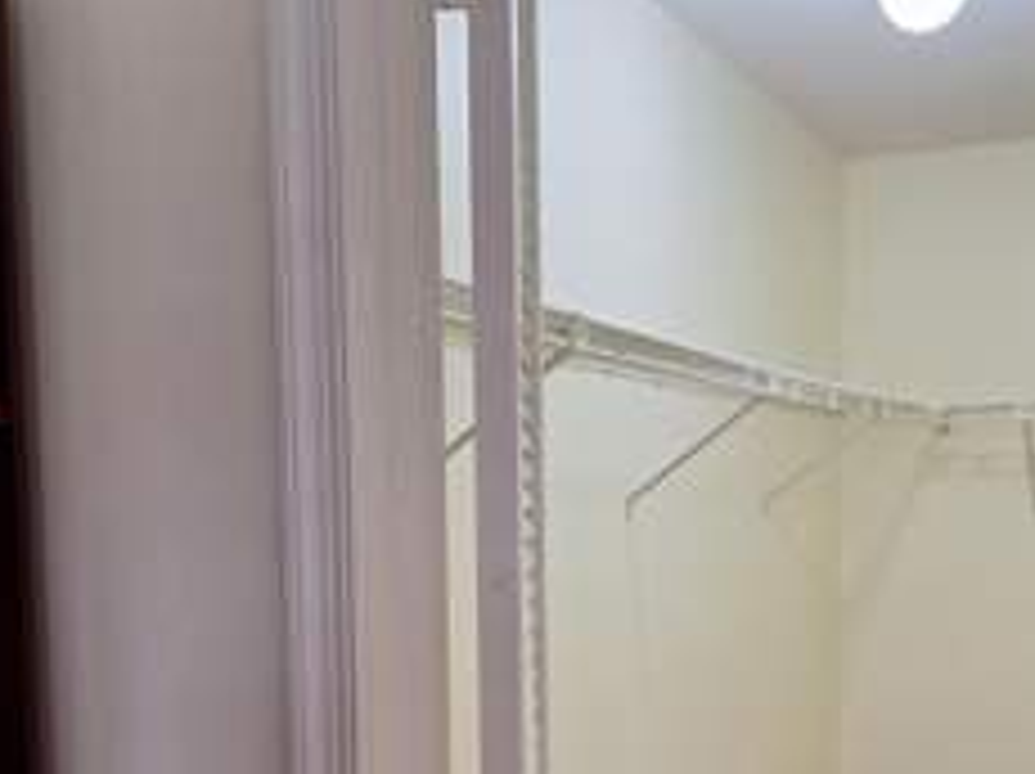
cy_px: 650
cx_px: 518
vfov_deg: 29.3
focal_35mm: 48
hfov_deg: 39.7
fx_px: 1434
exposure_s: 1/40
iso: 125
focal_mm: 5.54
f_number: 1.8
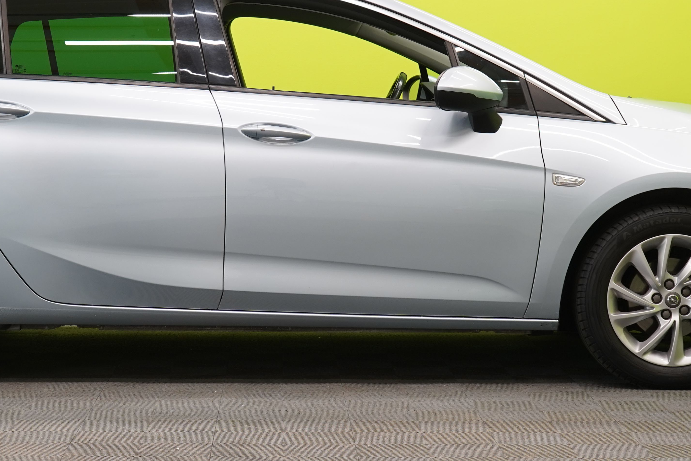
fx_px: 1862
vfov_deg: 14.1
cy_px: 155
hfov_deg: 21.0
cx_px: 254
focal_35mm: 97
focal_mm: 46
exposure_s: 1/30
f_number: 5
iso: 400
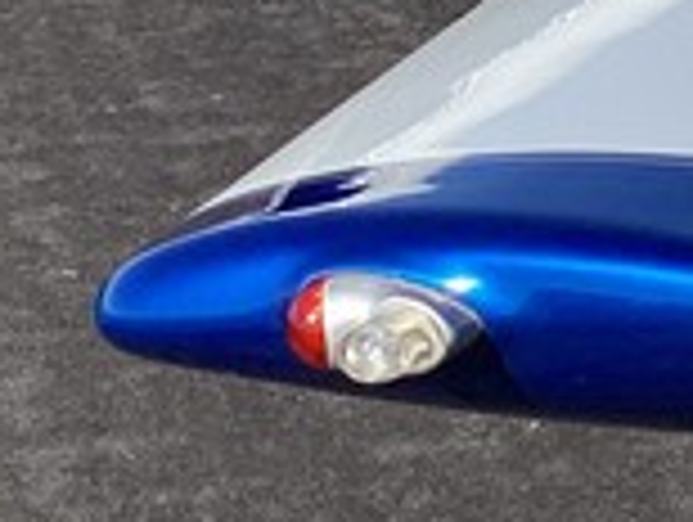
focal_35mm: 161
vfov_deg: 9.1
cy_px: -153
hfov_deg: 11.5
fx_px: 3228
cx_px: 1161
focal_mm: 3.3
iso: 25
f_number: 2.4
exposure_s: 1/1942
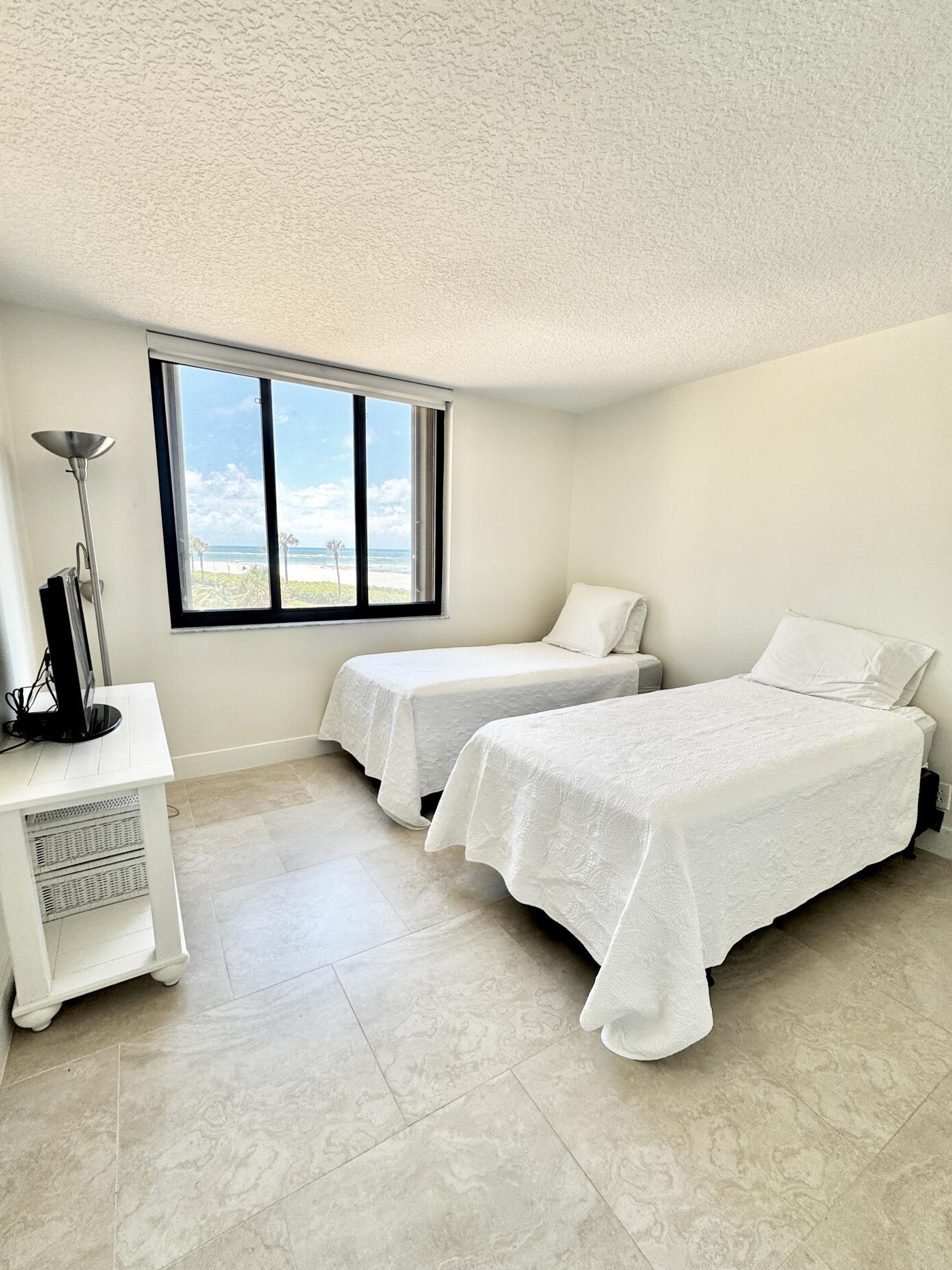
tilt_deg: -10.7
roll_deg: -0.4
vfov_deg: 98.1
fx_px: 550
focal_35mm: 15
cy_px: 664
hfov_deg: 81.7
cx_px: 458
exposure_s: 1/99
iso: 50
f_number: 2.2
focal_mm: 2.22
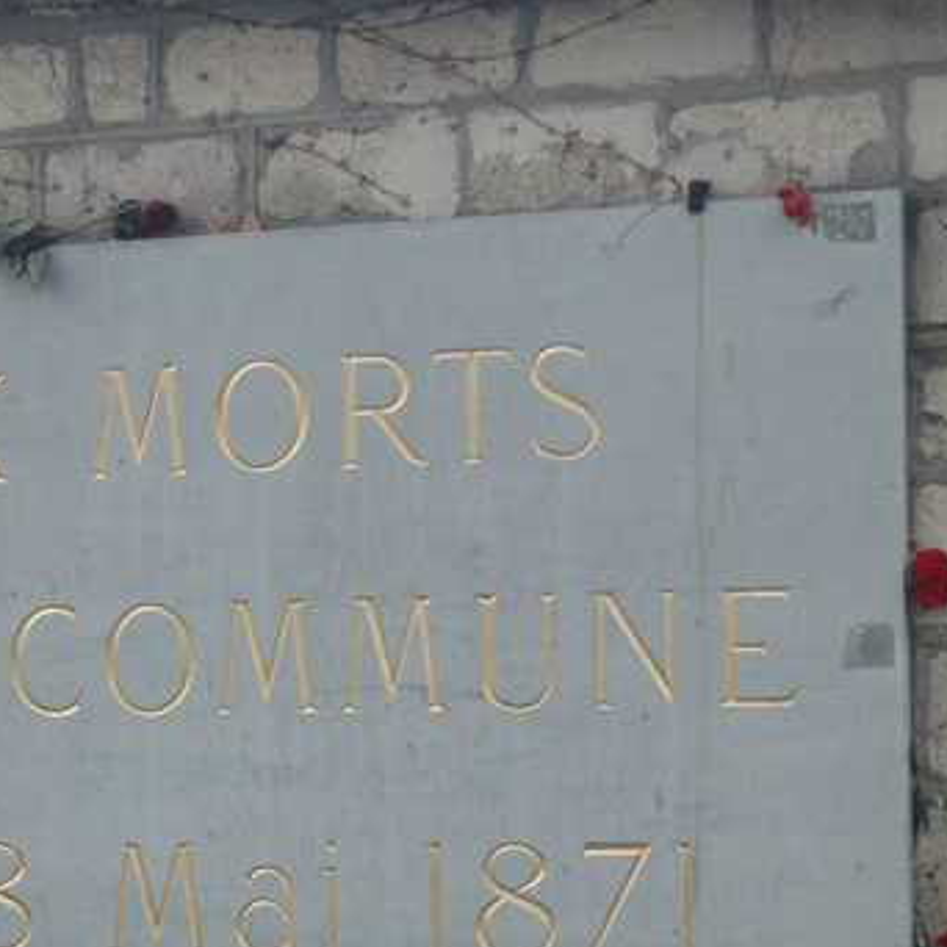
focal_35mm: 140
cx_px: 274
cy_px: 687
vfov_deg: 12.4
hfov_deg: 12.4
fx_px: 4333
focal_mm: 50
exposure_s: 1/320
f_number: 10
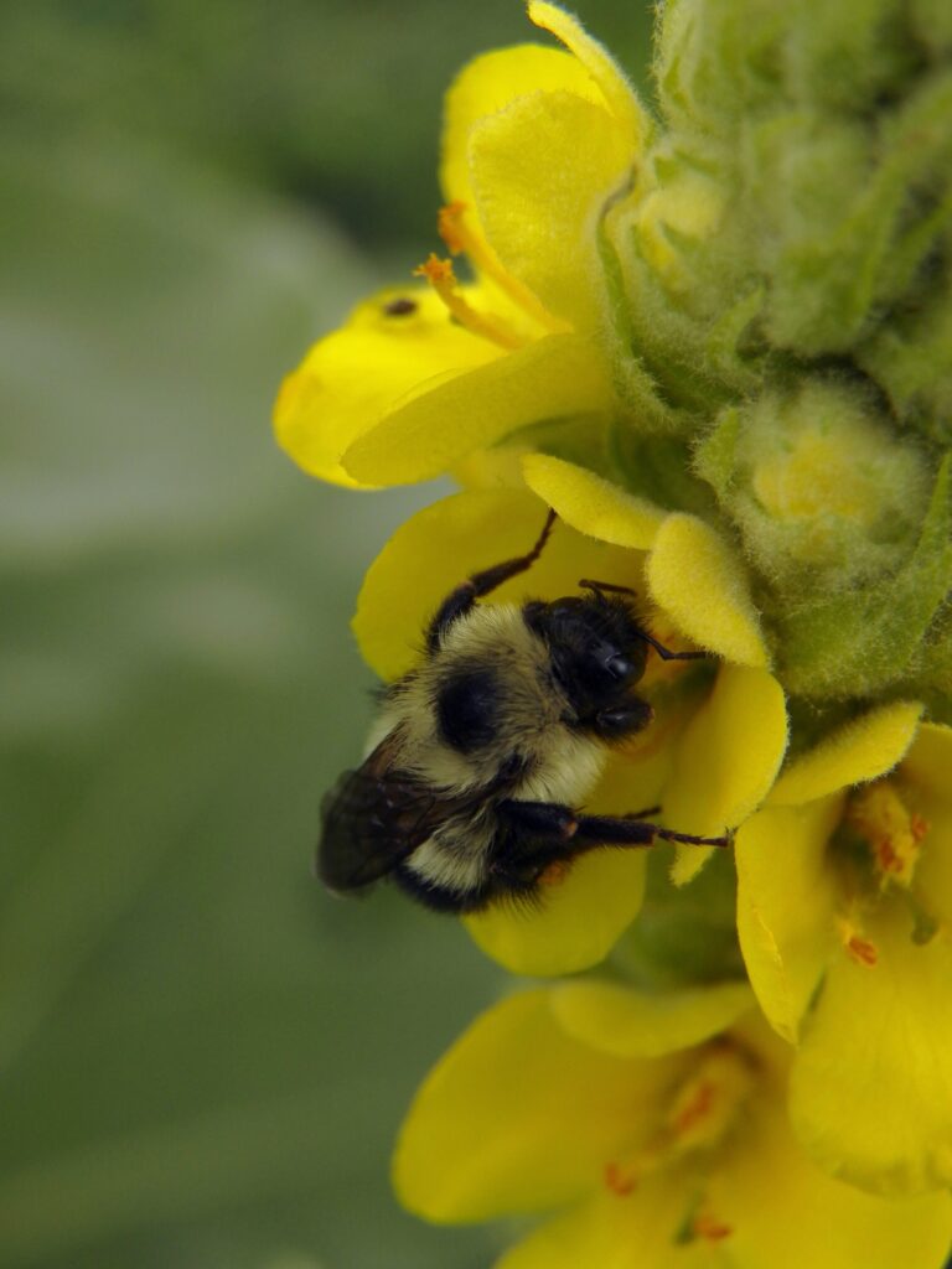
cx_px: 476
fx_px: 3117
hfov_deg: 17.4
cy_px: 634
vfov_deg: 23.0
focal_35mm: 85
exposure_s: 1/500
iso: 125
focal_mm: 15.2
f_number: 4
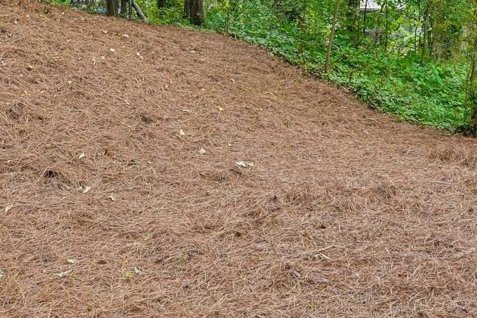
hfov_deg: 41.1
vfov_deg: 26.8
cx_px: 221
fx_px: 636
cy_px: 14
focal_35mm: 48
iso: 320
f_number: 8
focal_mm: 16
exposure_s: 1/30
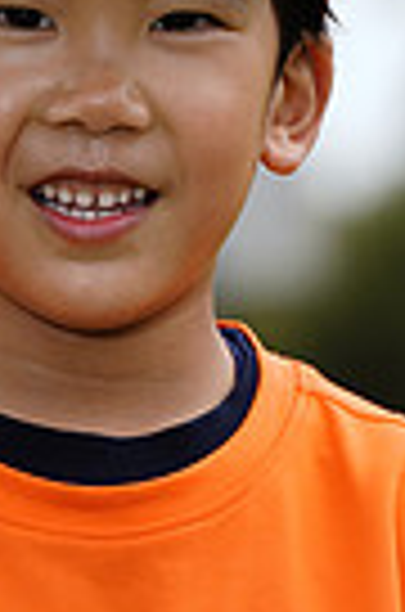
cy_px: 698
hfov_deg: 1.9
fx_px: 12194
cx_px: 38
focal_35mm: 719
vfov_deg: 2.9
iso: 50
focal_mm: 168
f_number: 5.6
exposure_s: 1/250
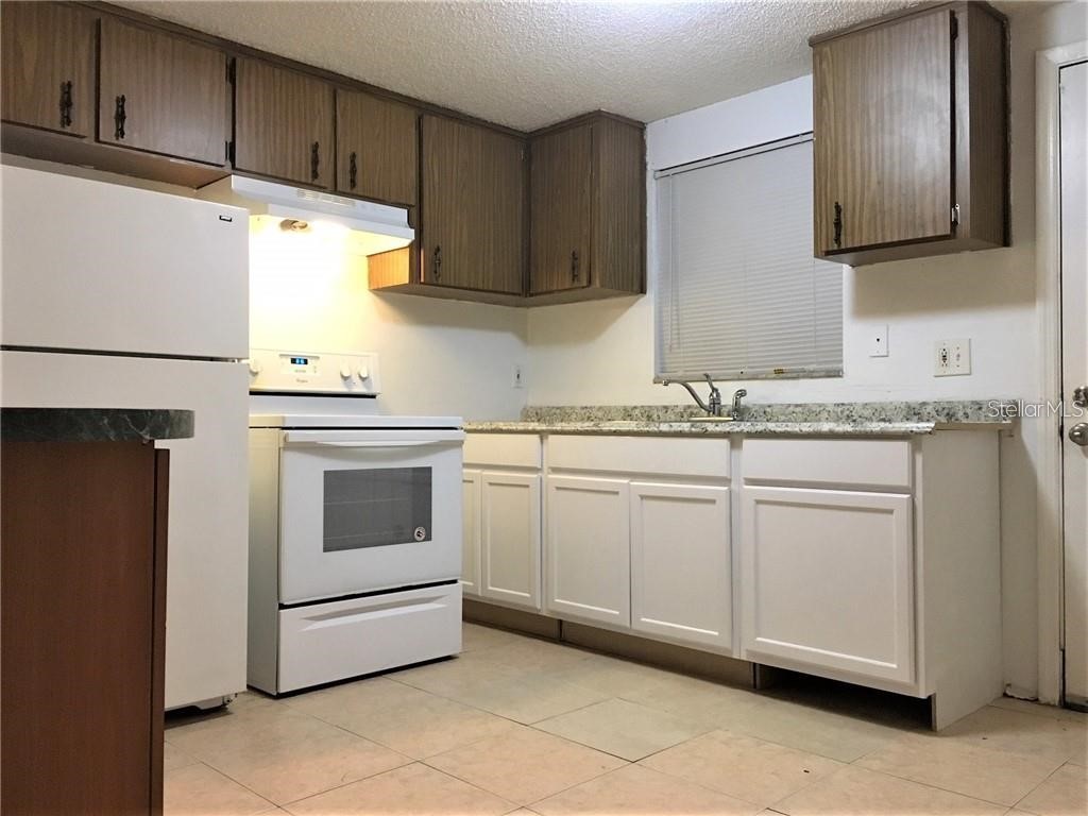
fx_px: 911
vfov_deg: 48.2
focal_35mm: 29
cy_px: 408
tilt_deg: +1.9
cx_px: 544
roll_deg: +0.1
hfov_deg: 61.7
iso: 200
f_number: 2.2
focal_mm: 4.15
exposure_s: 1/30
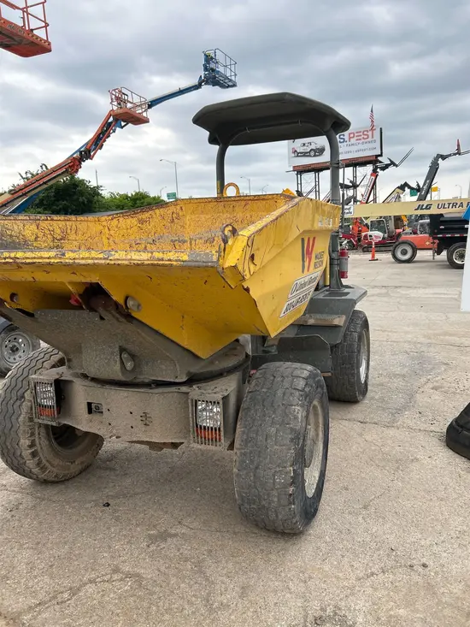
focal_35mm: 26
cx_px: 235
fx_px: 471
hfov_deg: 53.1
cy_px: 314
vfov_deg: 67.3
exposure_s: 1/982
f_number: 1.5
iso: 50
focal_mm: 5.7
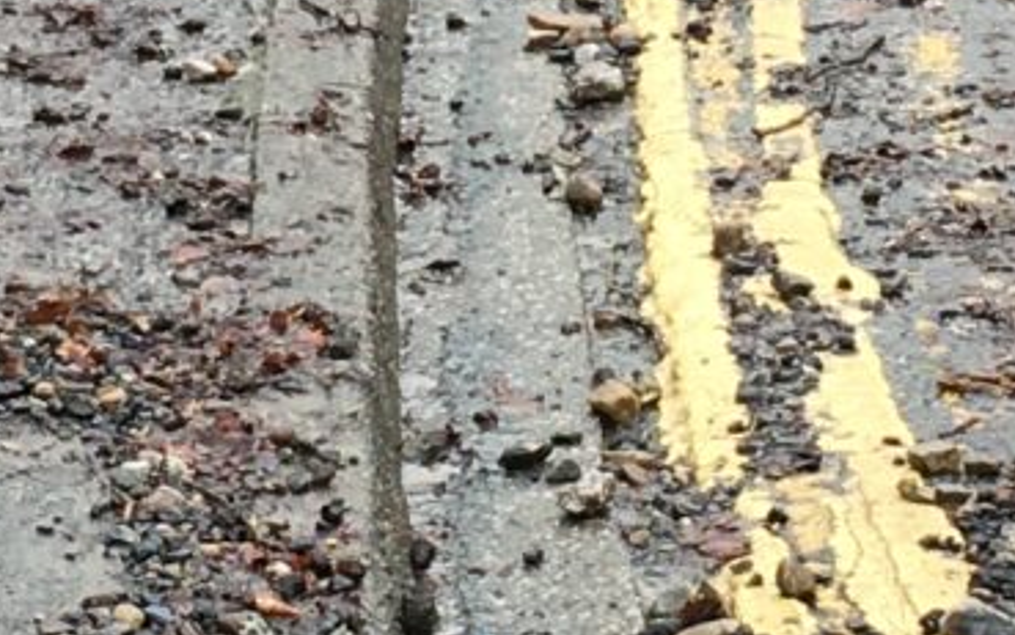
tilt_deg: -19.8
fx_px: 5895
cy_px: 3
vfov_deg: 6.2
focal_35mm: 213
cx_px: 424
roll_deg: -1.5
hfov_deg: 9.8
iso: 25
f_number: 2.2
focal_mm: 4.15
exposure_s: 1/169
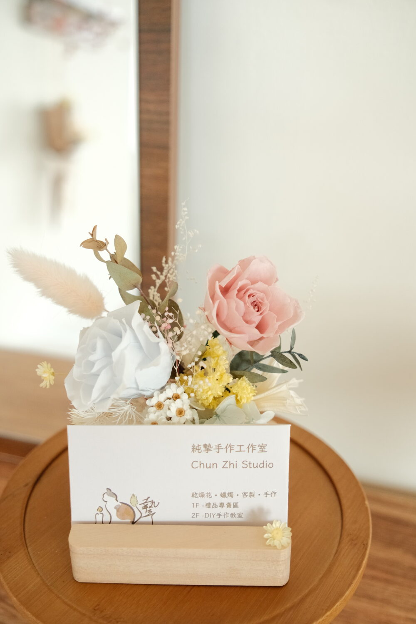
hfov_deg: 35.9
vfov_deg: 51.9
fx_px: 641
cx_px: 208
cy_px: 312
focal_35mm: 37
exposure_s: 1/160
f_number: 2.8
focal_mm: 24.5
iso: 2000
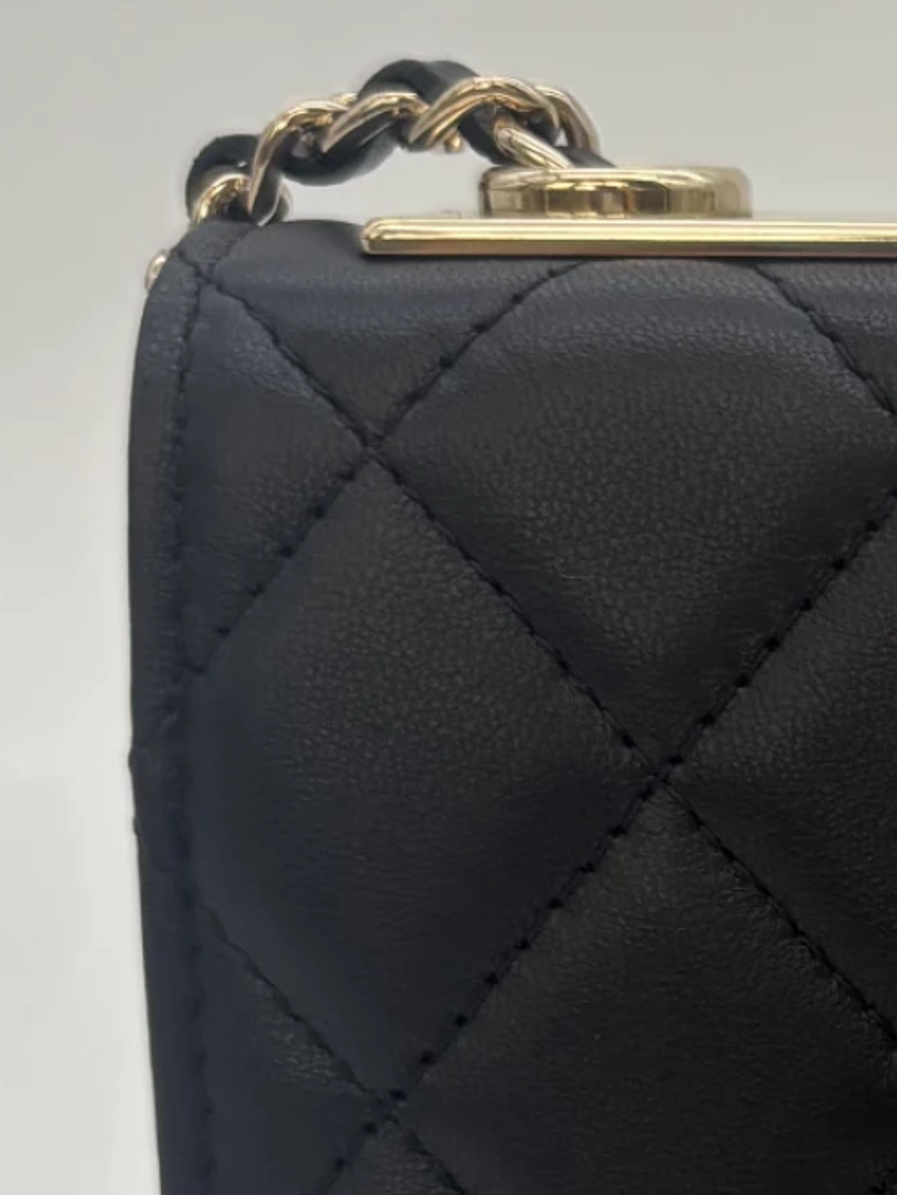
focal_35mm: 113
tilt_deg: -17.5
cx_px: 1572
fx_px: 3903
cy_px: 1263
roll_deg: -0.8
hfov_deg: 12.1
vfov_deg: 16.9
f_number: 1.6
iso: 40
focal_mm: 5.96
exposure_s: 1/147
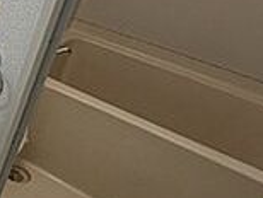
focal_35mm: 58
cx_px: -208
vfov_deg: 25.1
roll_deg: +0.9
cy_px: 58
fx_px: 441
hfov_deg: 21.6
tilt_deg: -32.2
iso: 250
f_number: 2.2
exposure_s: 1/120
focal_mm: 2.22
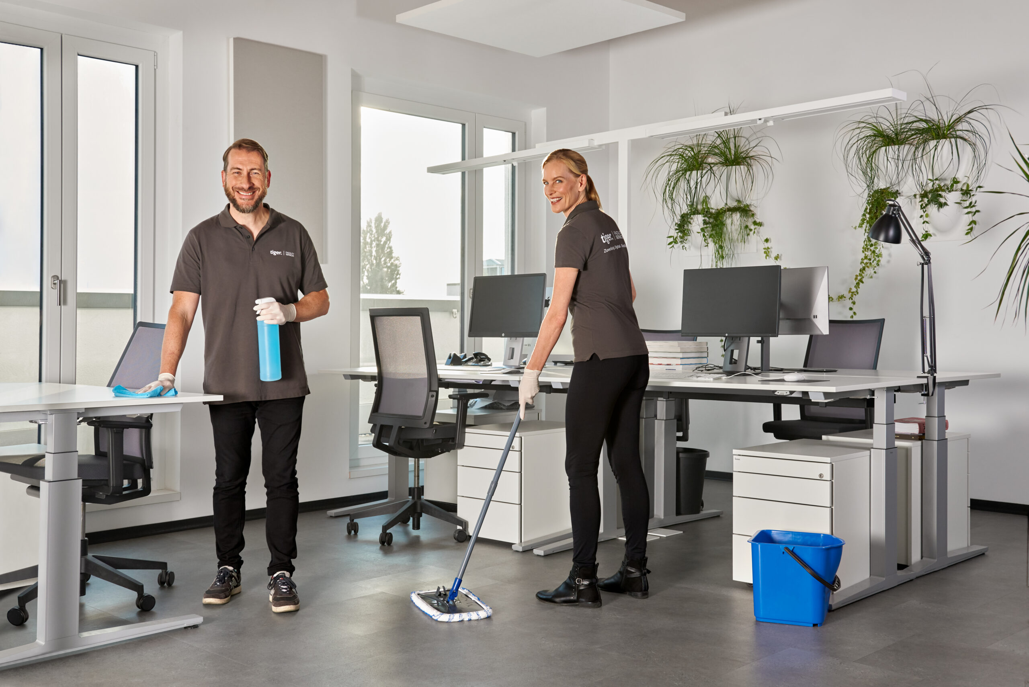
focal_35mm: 38
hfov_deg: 50.7
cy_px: 344
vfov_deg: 35.1
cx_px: 514
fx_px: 1087
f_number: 7.1
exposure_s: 1/125
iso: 640
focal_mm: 38
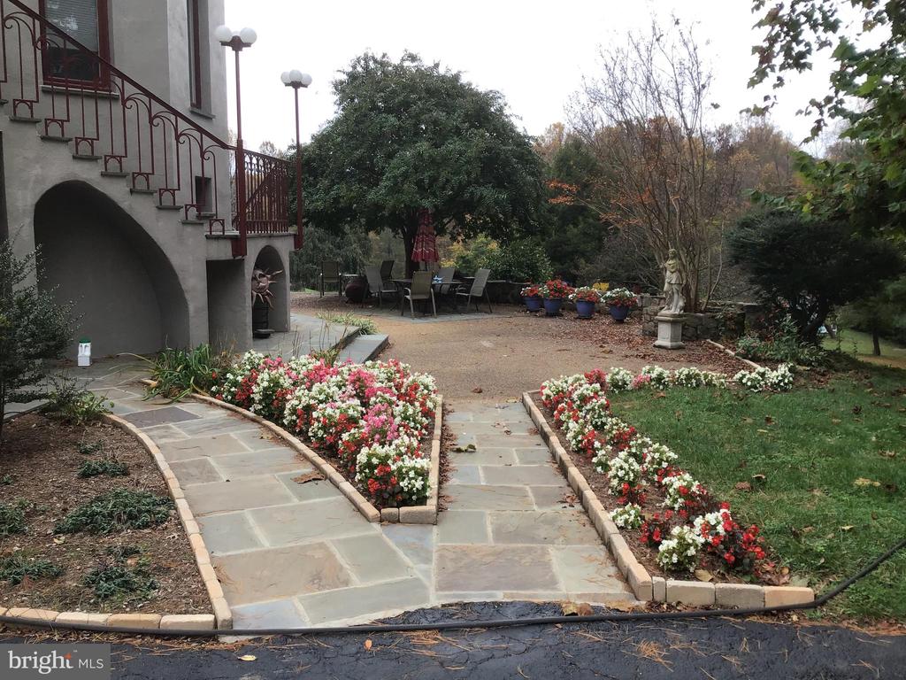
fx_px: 811
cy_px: 340
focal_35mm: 31
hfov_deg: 58.4
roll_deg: -1.2
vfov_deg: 45.4
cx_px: 453
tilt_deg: -8.3
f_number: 2.4
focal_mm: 3.3
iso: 25
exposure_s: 1/202
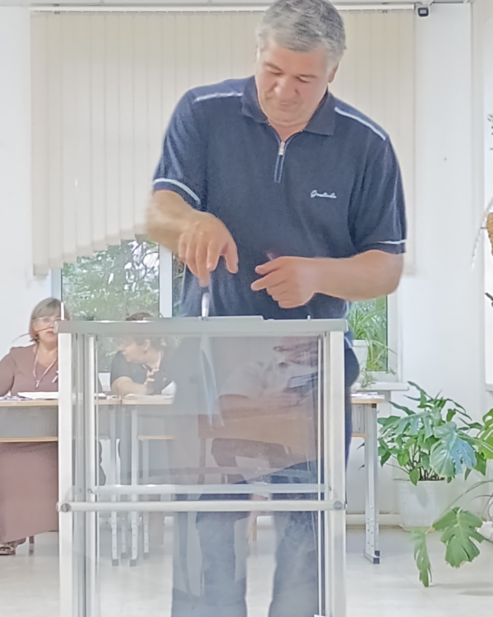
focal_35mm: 24
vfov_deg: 70.2
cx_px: 247
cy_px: 289
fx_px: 438
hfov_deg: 58.8
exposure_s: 1/25
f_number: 1.6
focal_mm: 6.14
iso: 2500
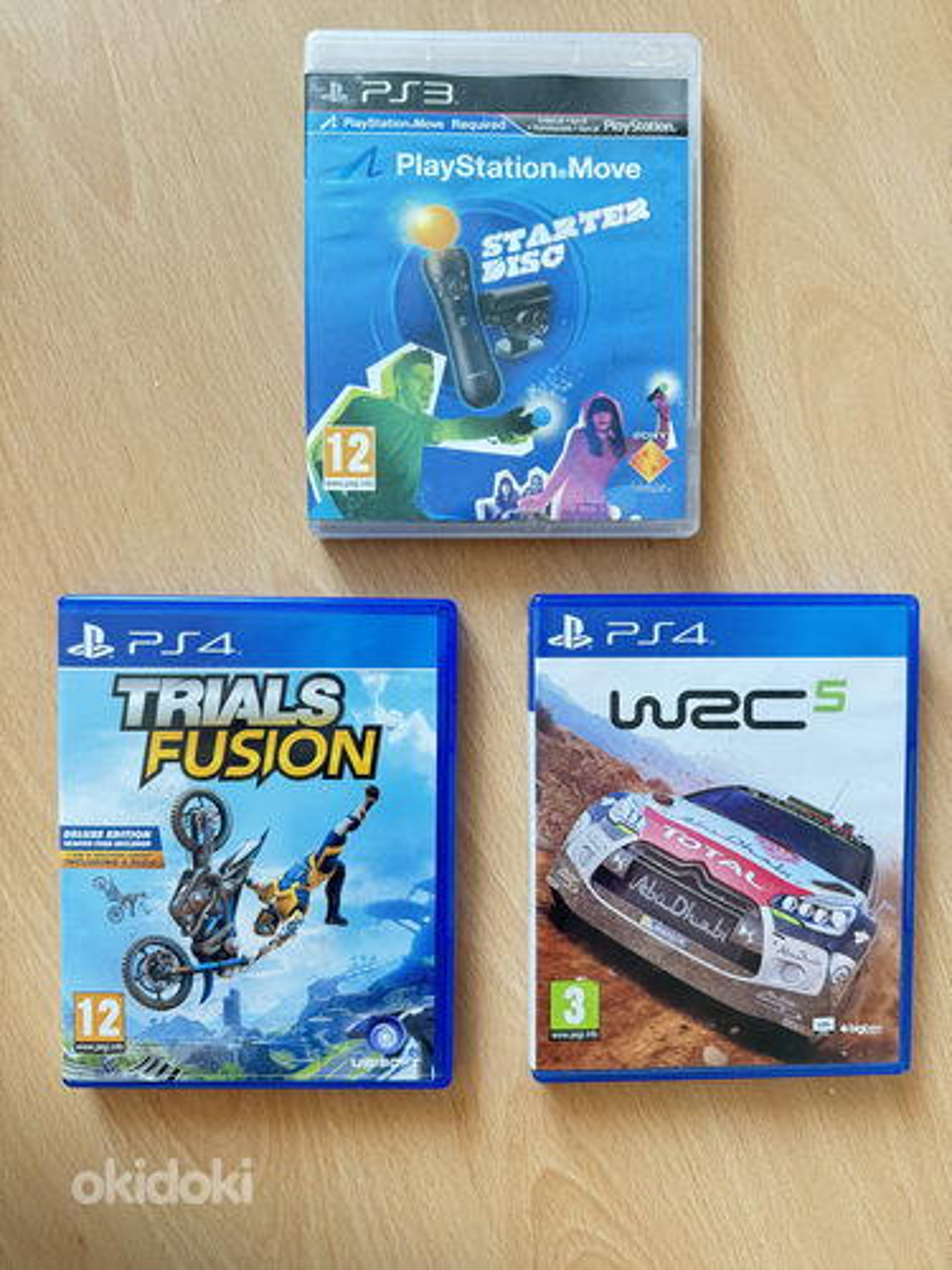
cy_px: 635
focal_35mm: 24
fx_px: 880
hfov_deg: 56.8
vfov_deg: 71.6
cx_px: 476
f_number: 1.78
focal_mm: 6.76
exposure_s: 1/60
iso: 400
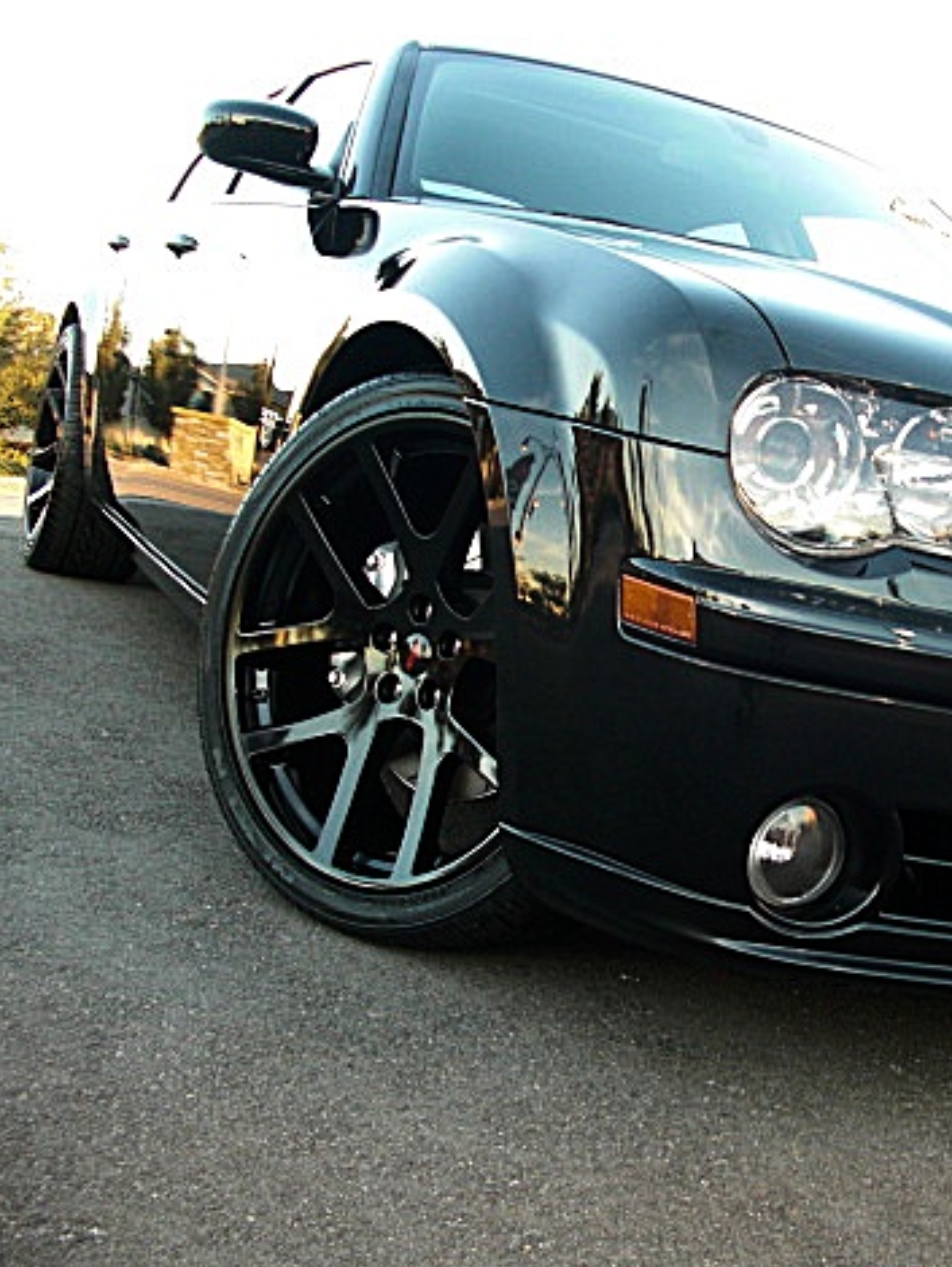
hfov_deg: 28.7
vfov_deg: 38.9
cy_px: 639
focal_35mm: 49
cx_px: 833
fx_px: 1795
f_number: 2.8
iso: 200
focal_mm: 6.3
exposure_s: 1/80
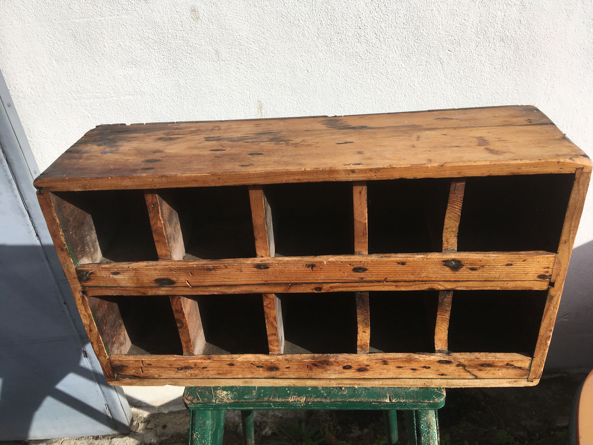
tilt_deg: -29.6
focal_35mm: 29
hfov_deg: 61.7
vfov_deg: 48.2
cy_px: 222
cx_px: 296
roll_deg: +2.7
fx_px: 497
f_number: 2.2
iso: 25
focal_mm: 4.15
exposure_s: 1/2959
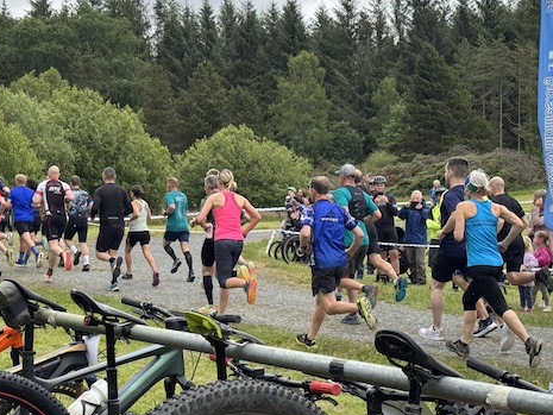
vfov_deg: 22.3
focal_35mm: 66
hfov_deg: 29.4
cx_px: 249
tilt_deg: -3.6
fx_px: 1055
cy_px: 209
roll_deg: +1.3
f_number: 1.78
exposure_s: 1/1524
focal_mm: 6.76
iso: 64
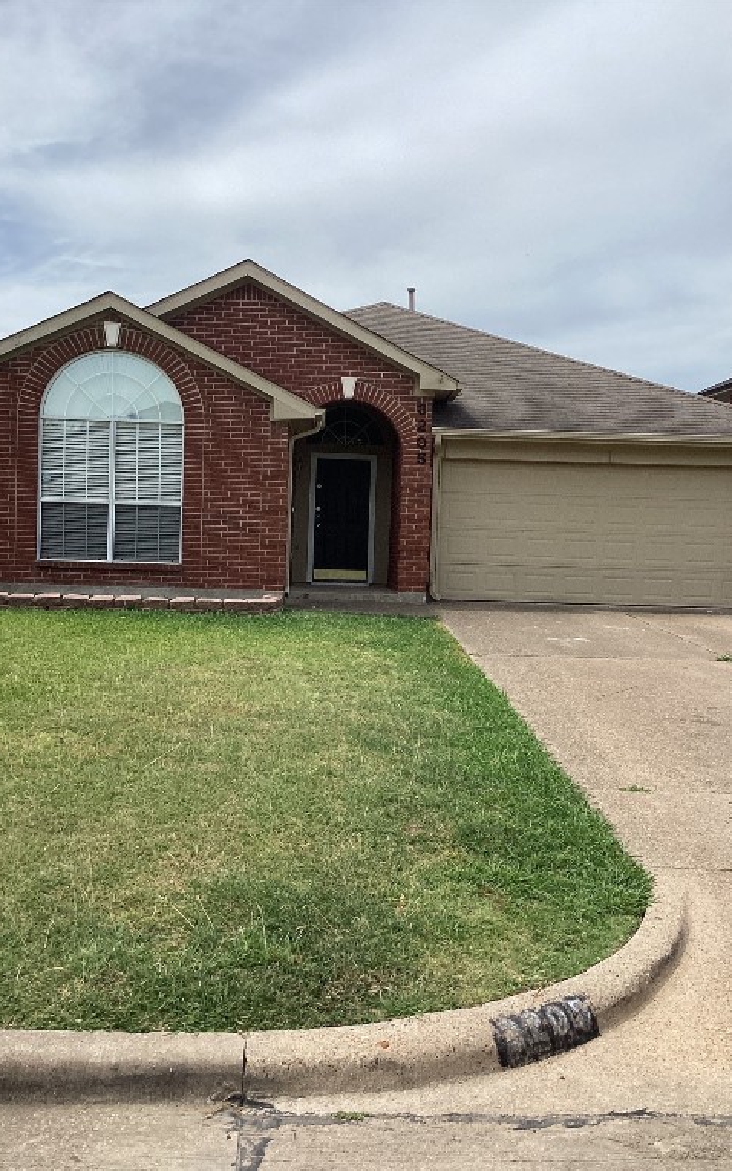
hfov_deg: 38.3
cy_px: 586
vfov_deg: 58.1
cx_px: 375
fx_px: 1054
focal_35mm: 33
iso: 25
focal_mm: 3.3
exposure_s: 1/1567
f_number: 2.4
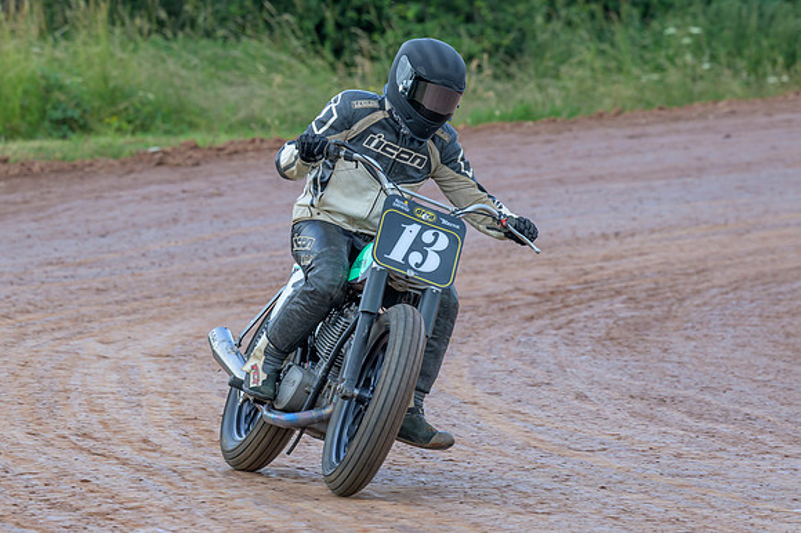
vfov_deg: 4.6
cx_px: 478
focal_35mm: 301
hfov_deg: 6.8
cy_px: 295
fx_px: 6692
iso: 140
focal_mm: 135
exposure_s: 1/400
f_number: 4
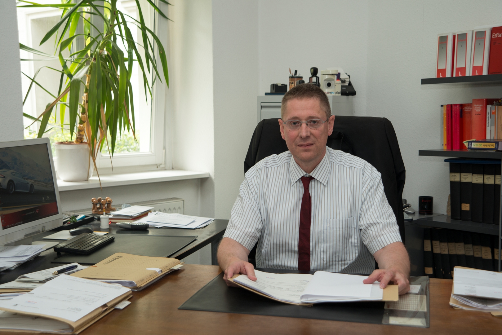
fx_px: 628
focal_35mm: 45
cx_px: 251
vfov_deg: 29.9
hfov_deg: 43.6
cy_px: 168
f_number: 5.6
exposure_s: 1/60
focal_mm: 45
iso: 400
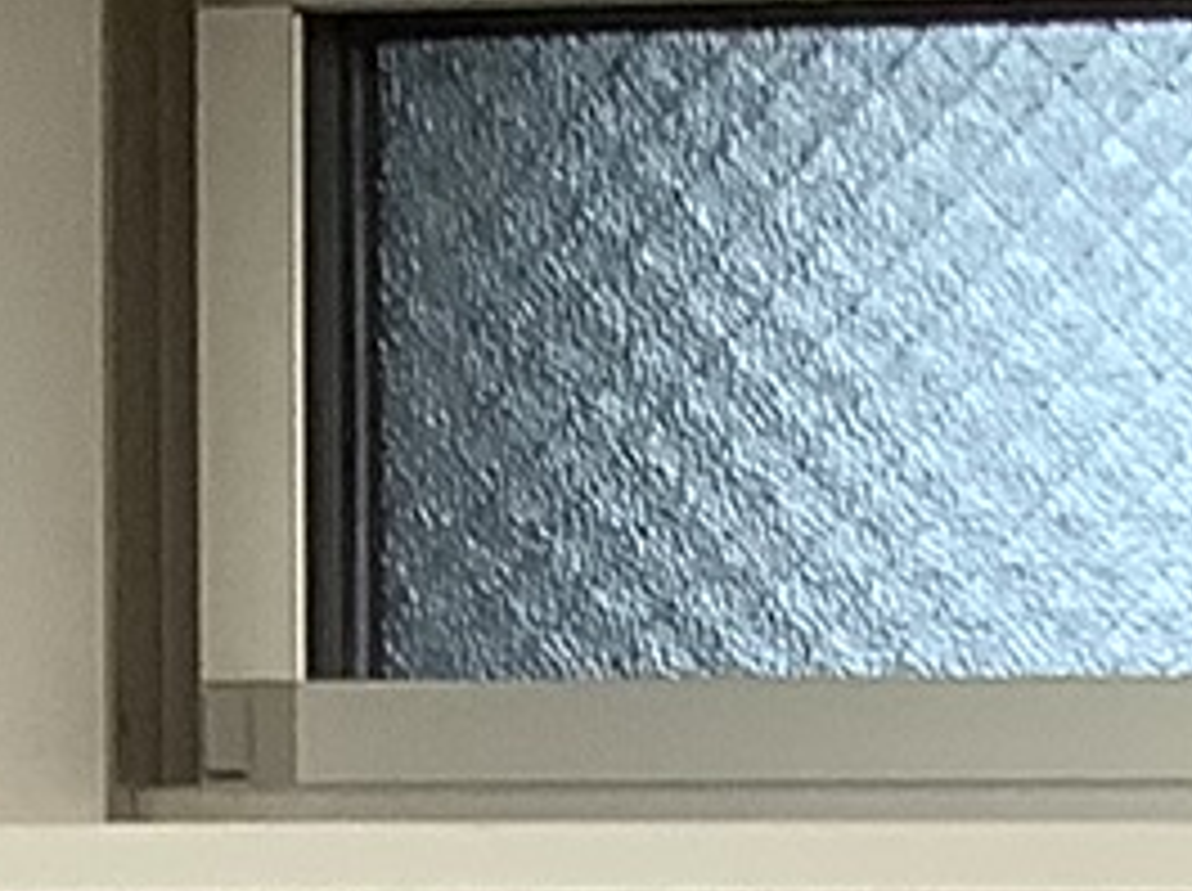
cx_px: 2739
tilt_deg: -6.1
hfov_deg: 7.7
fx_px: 8253
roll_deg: -0.9
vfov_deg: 5.5
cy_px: 3434
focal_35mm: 240
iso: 64
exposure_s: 1/50
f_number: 2.4
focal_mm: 3.3
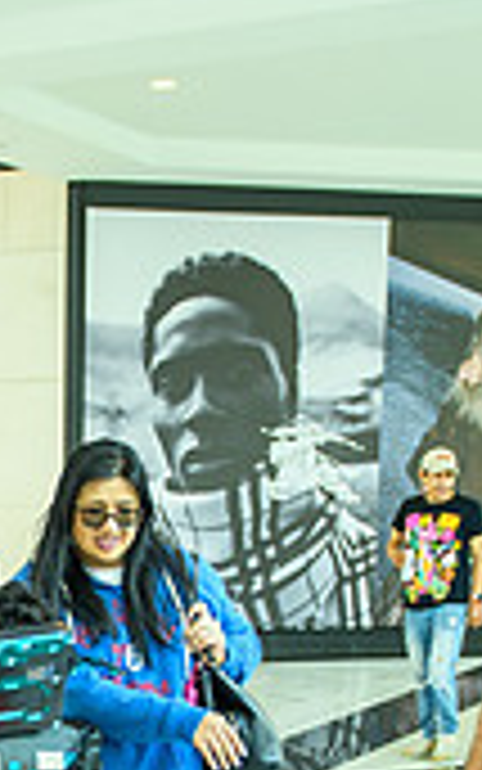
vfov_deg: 23.9
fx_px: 1743
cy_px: 768
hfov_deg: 15.3
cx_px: -72
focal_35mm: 83
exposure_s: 1/200
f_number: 2.8
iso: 400
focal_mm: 24
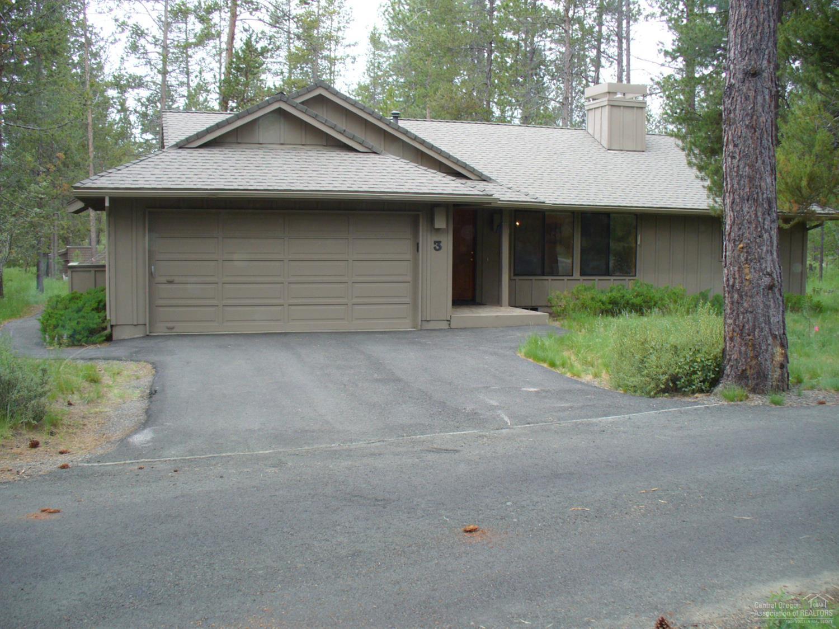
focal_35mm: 37
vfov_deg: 38.6
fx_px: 896
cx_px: 420
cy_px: 314
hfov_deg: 50.2
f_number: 2.8
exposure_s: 1/200
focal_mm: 6.1
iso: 80
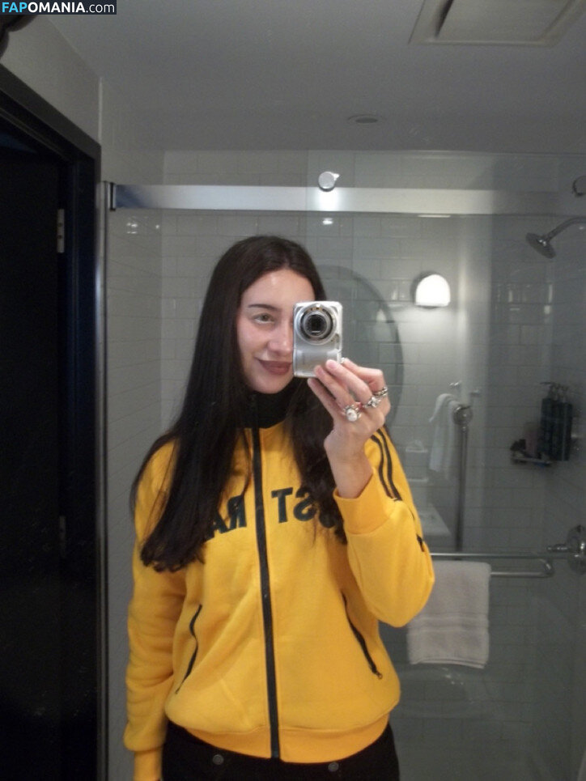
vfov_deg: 55.3
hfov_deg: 43.0
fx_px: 745
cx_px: 293
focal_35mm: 33
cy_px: 390
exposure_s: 1/15
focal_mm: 5.9
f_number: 3.3
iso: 160
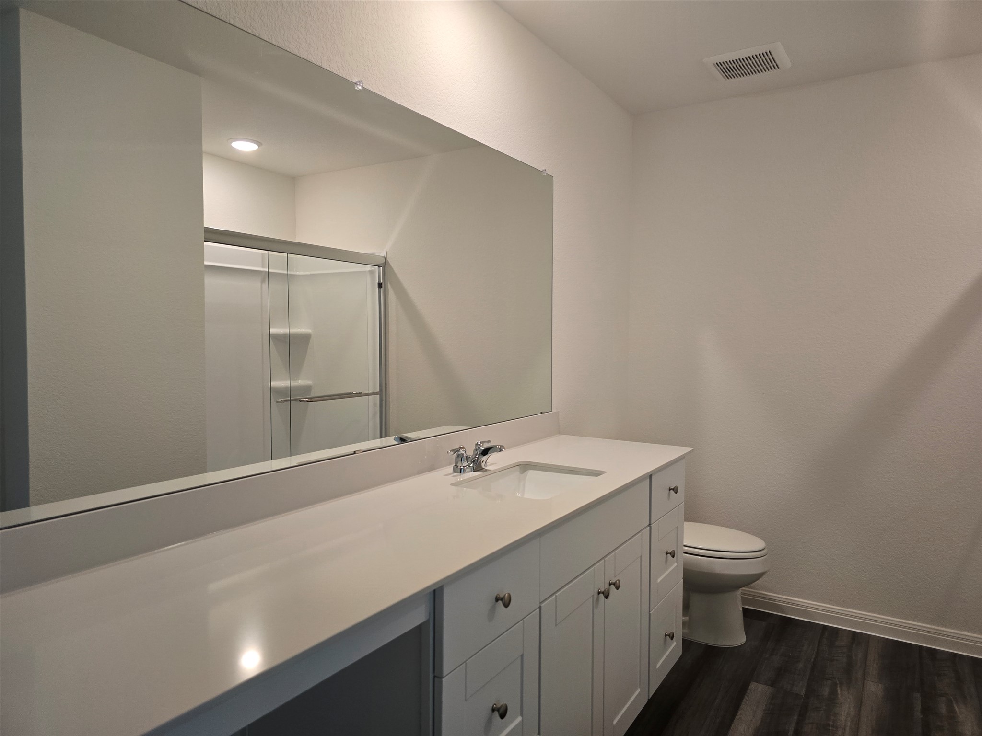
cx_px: 491
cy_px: 368
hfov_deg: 73.9
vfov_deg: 58.9
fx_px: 652
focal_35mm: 23
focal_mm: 6.3
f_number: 1.7
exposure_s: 1/120
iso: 160
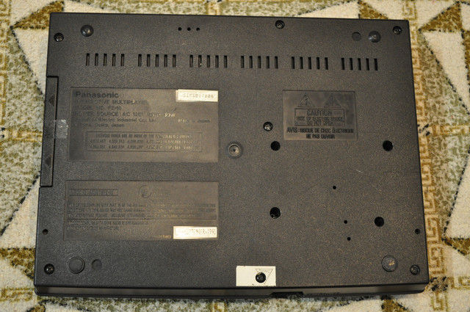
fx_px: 665
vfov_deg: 26.4
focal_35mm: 51
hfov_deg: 38.9
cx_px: 235
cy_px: 156
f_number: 5
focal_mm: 34
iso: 1600
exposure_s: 1/25
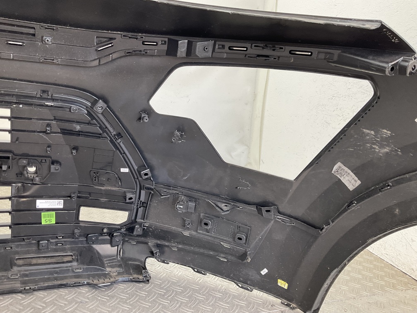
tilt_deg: -11.8
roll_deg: -8.5
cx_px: 208
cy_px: 156
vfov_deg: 48.2
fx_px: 349
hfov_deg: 61.7
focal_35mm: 29
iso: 40
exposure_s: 1/100
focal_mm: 3
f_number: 1.8
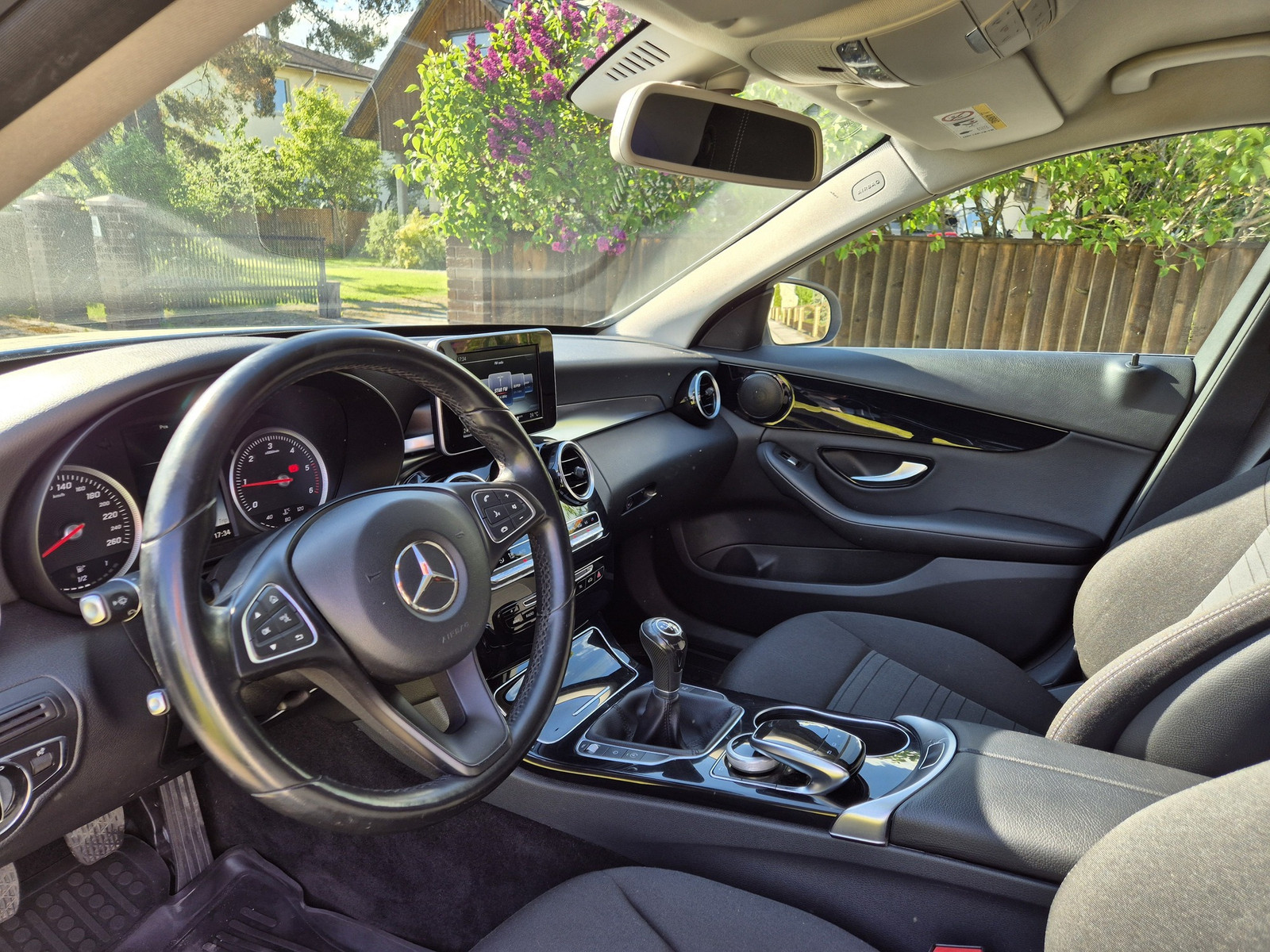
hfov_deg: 73.9
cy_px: 476
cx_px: 635
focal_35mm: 23
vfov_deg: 58.9
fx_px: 844
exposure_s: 1/183
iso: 25
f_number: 1.8
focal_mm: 5.4
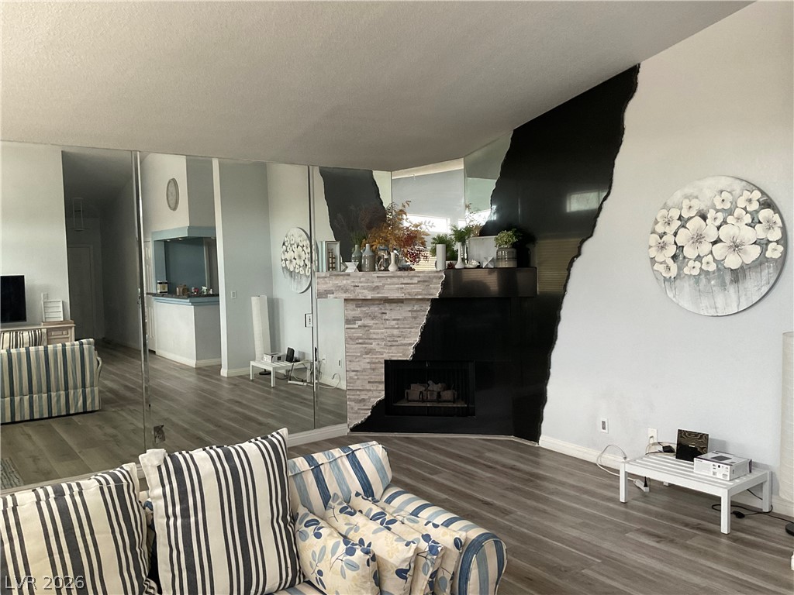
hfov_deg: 61.7
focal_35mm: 29
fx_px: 665
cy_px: 298
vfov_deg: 48.2
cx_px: 397
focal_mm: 3
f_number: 1.8
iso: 100
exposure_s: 1/60
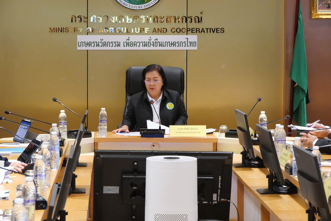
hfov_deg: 16.5
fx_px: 1141
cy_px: 110
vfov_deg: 11.1
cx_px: 166
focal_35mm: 124
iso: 3200
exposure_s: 1/80
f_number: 5.6
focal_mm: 60
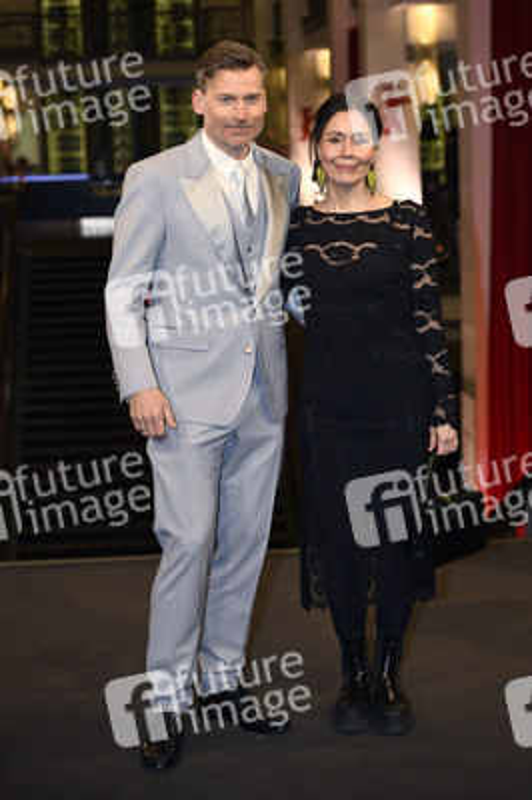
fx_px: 1554
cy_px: 400
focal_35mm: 70
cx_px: 266
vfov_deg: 28.9
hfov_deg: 19.4
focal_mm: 70
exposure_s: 1/320
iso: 1000
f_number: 4.5
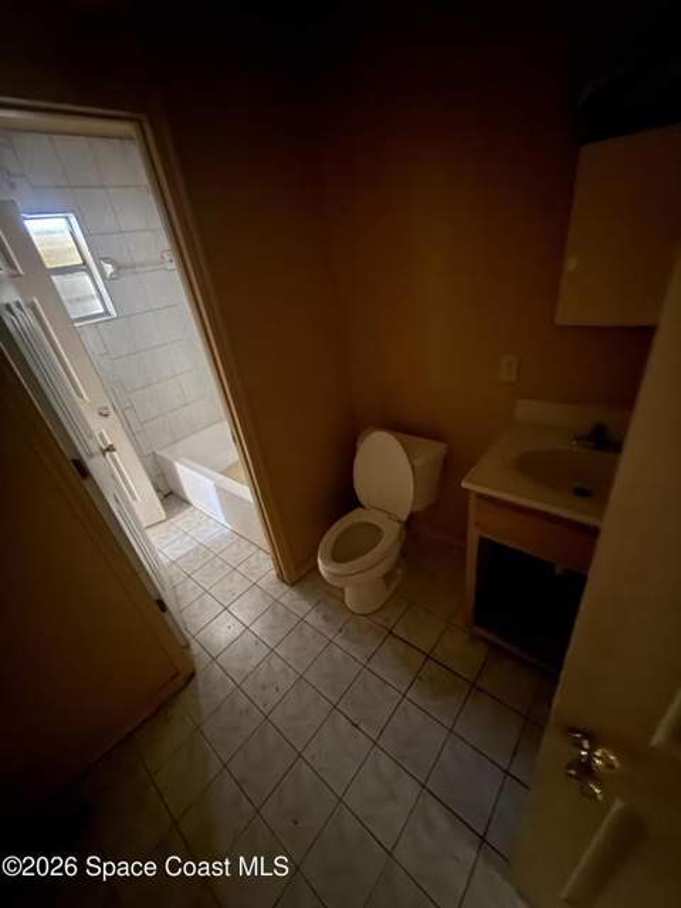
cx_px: 340
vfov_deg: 102.1
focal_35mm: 14
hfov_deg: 85.7
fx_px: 367
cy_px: 454
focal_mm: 2.22
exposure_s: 1/4
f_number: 2.2
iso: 2000
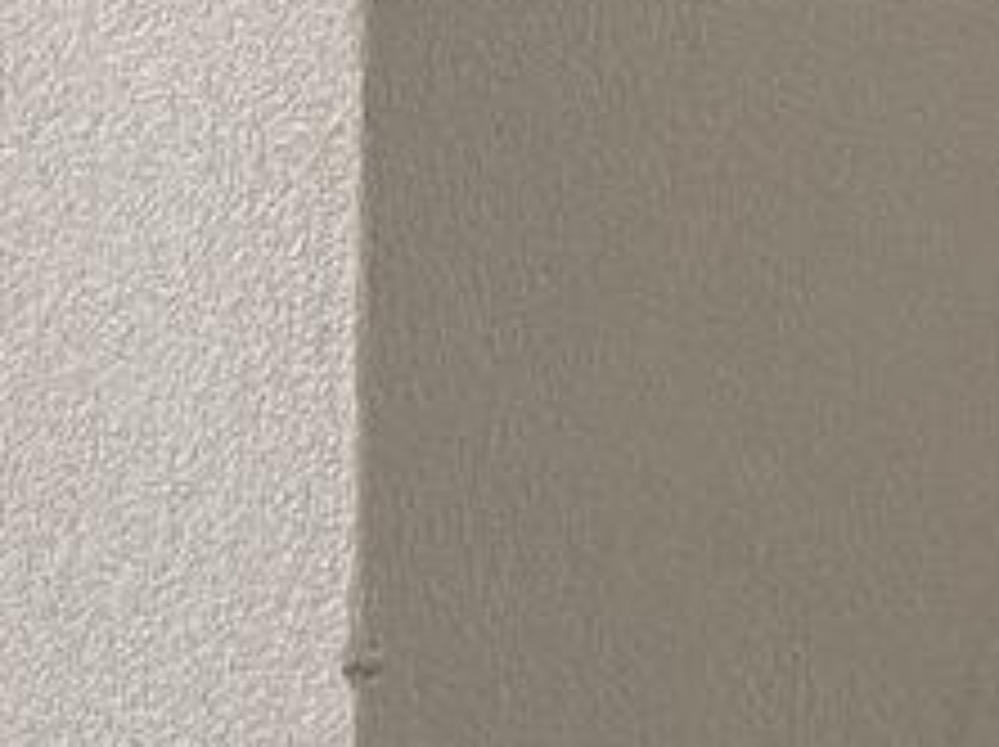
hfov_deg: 11.7
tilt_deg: -10.8
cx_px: 598
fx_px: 4872
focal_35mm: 169
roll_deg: +0.1
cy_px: -1202
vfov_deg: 7.9
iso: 125
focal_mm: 4.2
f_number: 1.6
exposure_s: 1/95
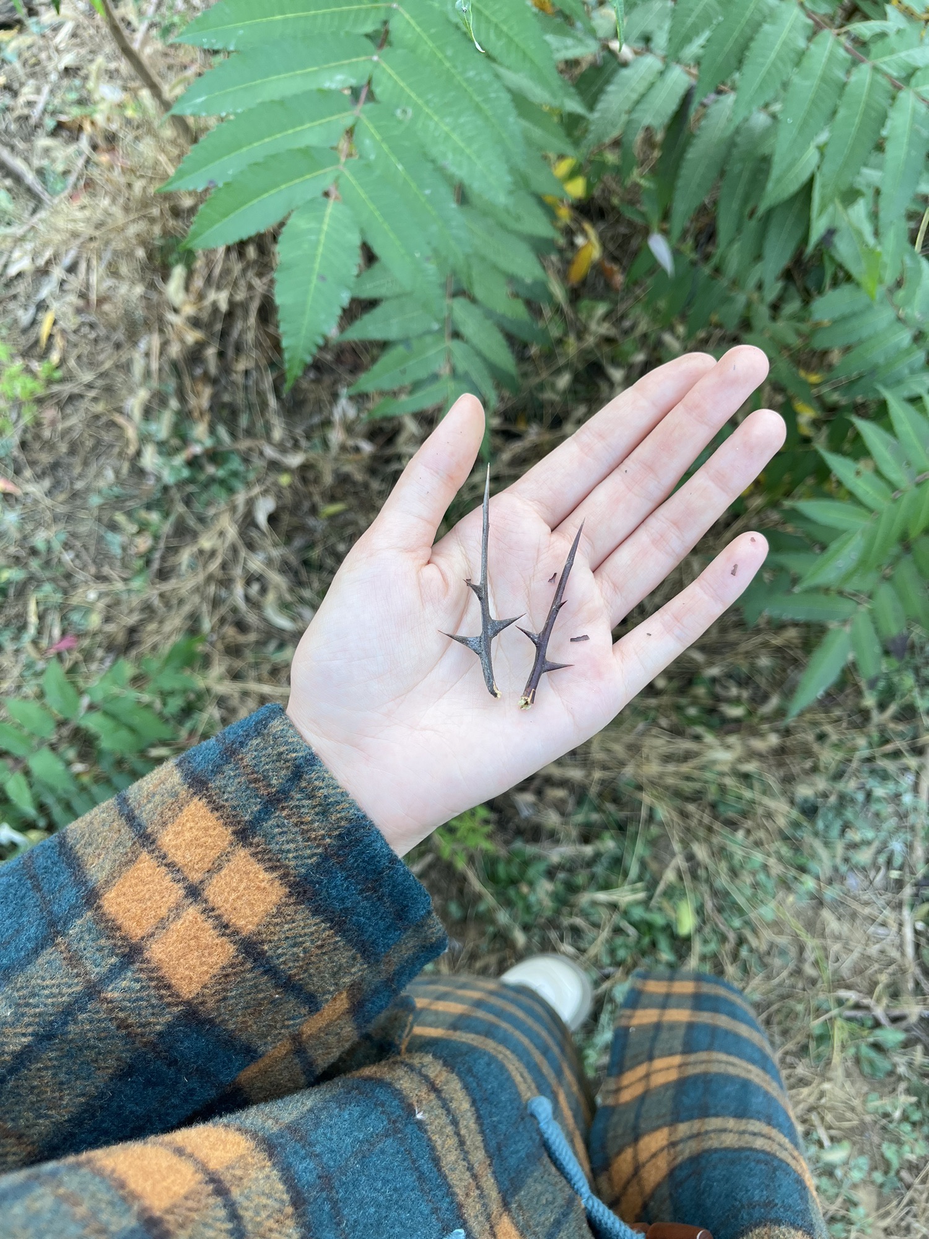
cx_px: 464
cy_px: 620
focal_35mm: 26
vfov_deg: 67.3
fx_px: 930
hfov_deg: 53.1
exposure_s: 1/121
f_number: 1.6
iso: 40
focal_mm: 5.1
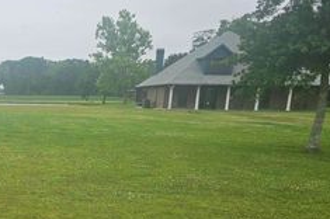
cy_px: 207
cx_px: -1
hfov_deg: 35.2
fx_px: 467
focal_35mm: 51
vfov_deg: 25.4
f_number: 1.7
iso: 10
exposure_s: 1/752
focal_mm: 6.3
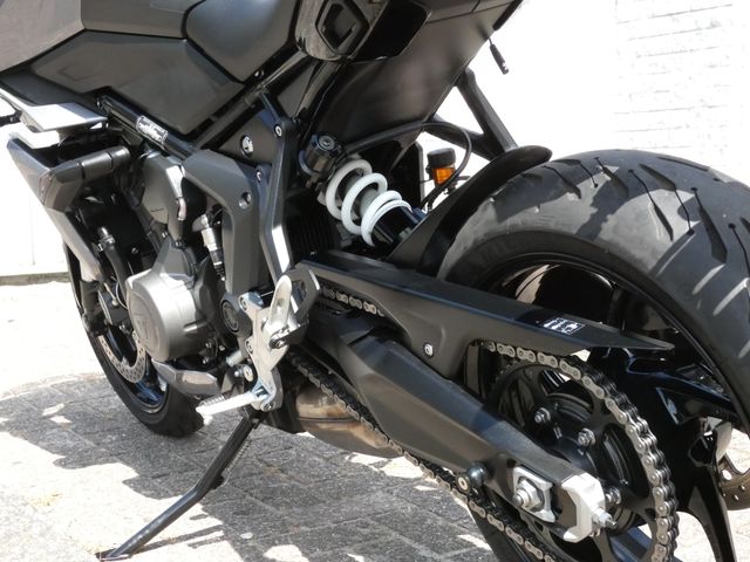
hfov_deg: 38.2
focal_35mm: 50
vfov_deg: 29.1
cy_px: 281
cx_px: 375
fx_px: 1083
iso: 800
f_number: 5
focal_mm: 9
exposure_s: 1/800
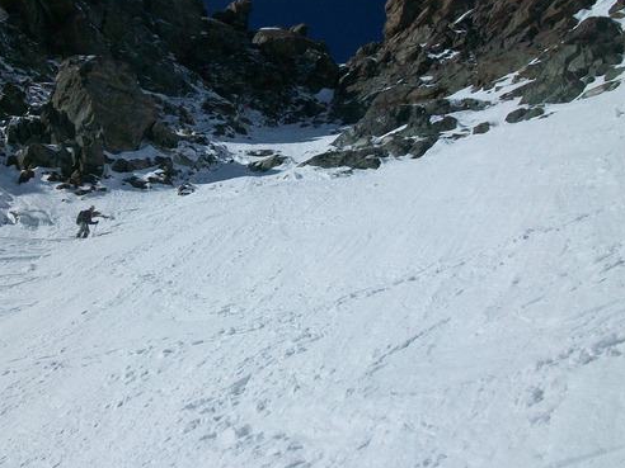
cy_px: 140
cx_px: 244
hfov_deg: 36.7
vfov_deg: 27.8
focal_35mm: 52
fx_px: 939
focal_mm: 5.7
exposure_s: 1/1280
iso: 64
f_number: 5.5
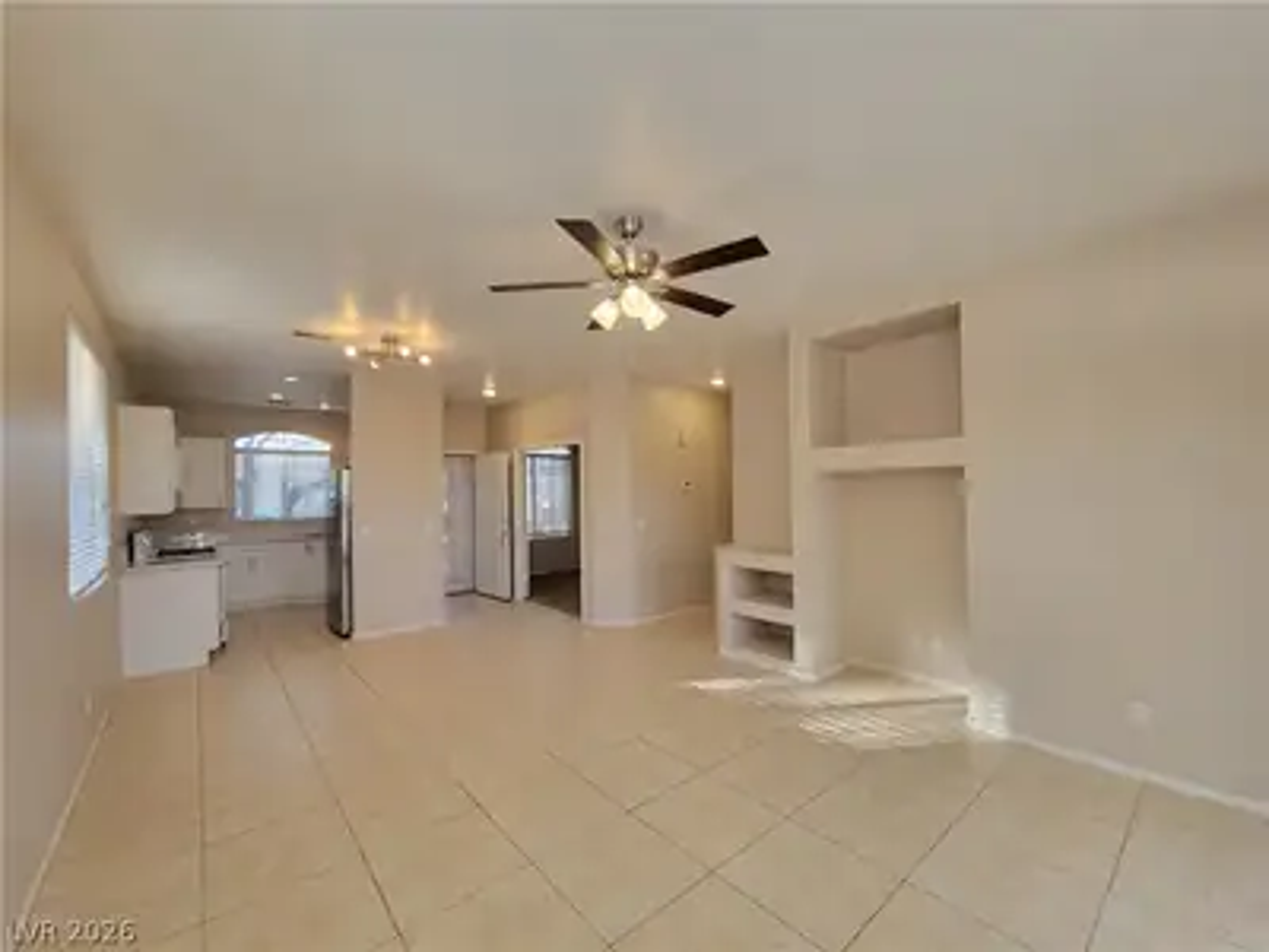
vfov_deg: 89.9
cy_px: 476
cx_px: 634
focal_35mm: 13
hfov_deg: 106.2
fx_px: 477
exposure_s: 1/60
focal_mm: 2.2
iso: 64
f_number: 2.2
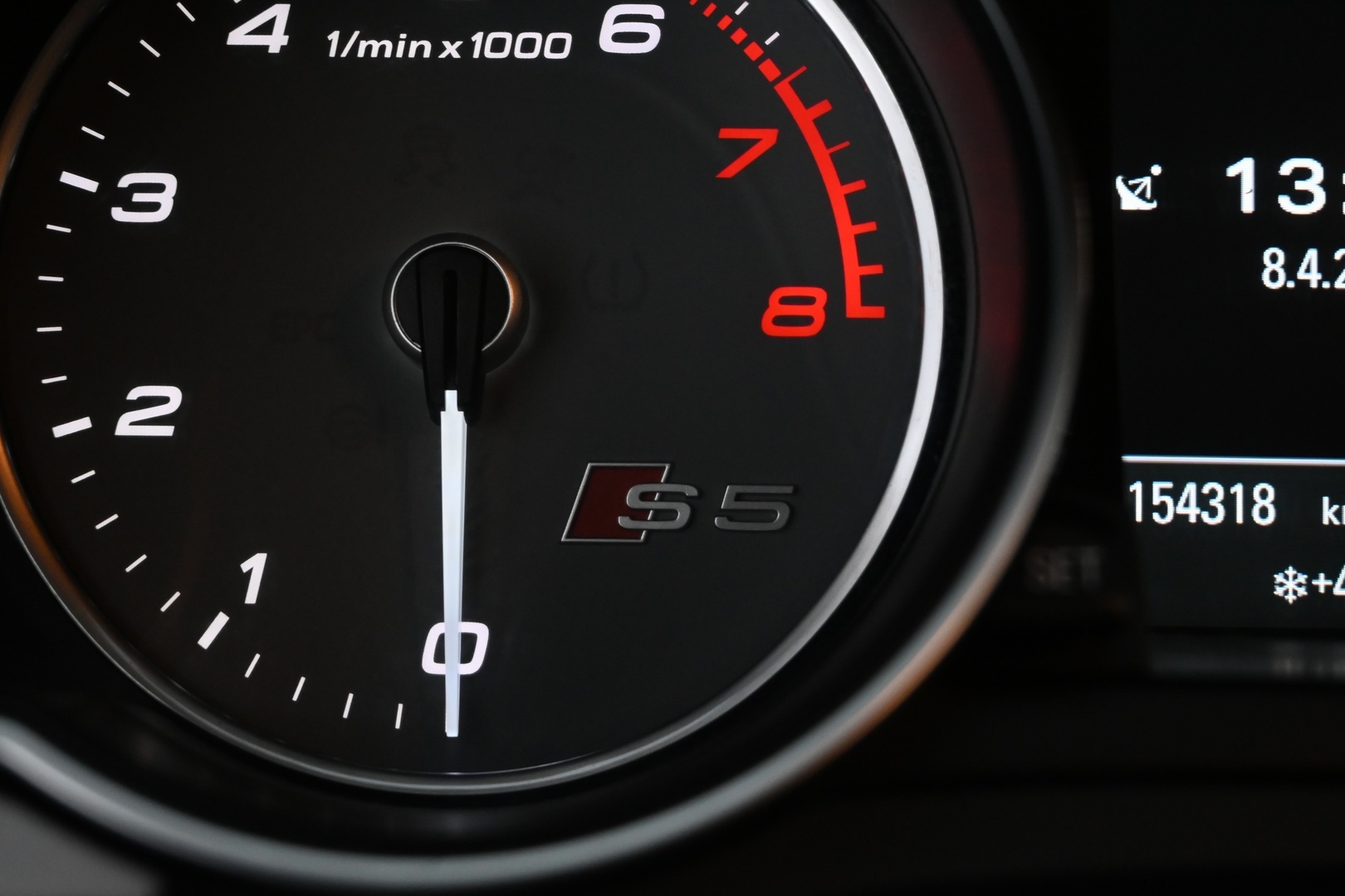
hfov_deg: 27.0
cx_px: 672
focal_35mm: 75
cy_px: 448
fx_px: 2802
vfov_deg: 18.2
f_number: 6.3
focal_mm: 50
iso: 2000
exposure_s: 1/40
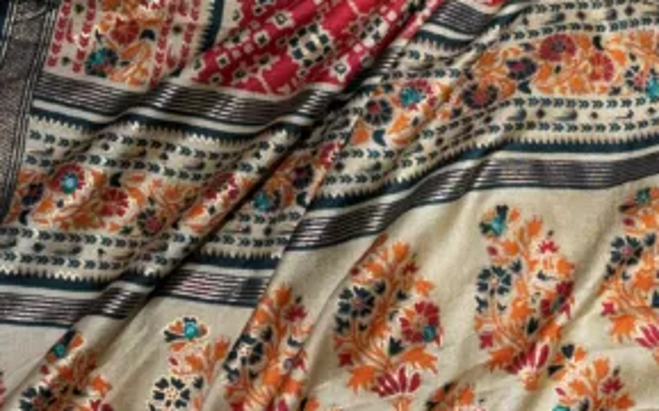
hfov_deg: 23.1
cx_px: 661
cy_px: 284
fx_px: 1543
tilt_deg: -77.6
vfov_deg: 15.1
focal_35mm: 86
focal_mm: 5.96
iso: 32
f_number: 1.6
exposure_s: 1/100
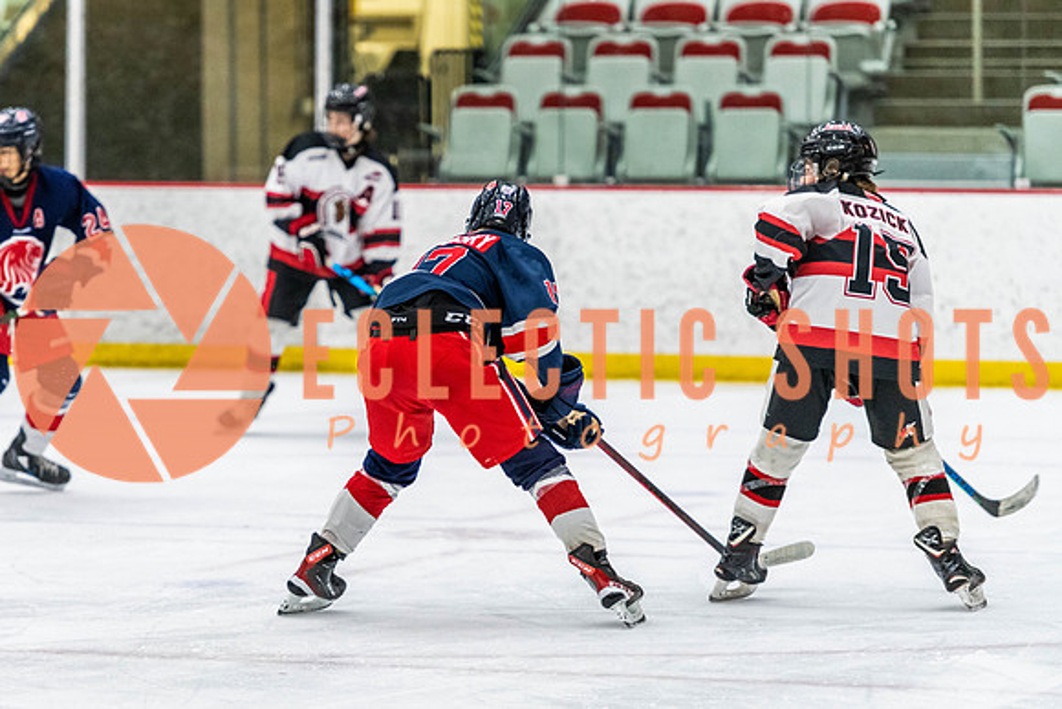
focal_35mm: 200
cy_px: 354
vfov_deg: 6.9
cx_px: 447
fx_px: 5903
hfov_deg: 10.3
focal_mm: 170
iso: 3200
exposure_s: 1/640
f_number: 2.8
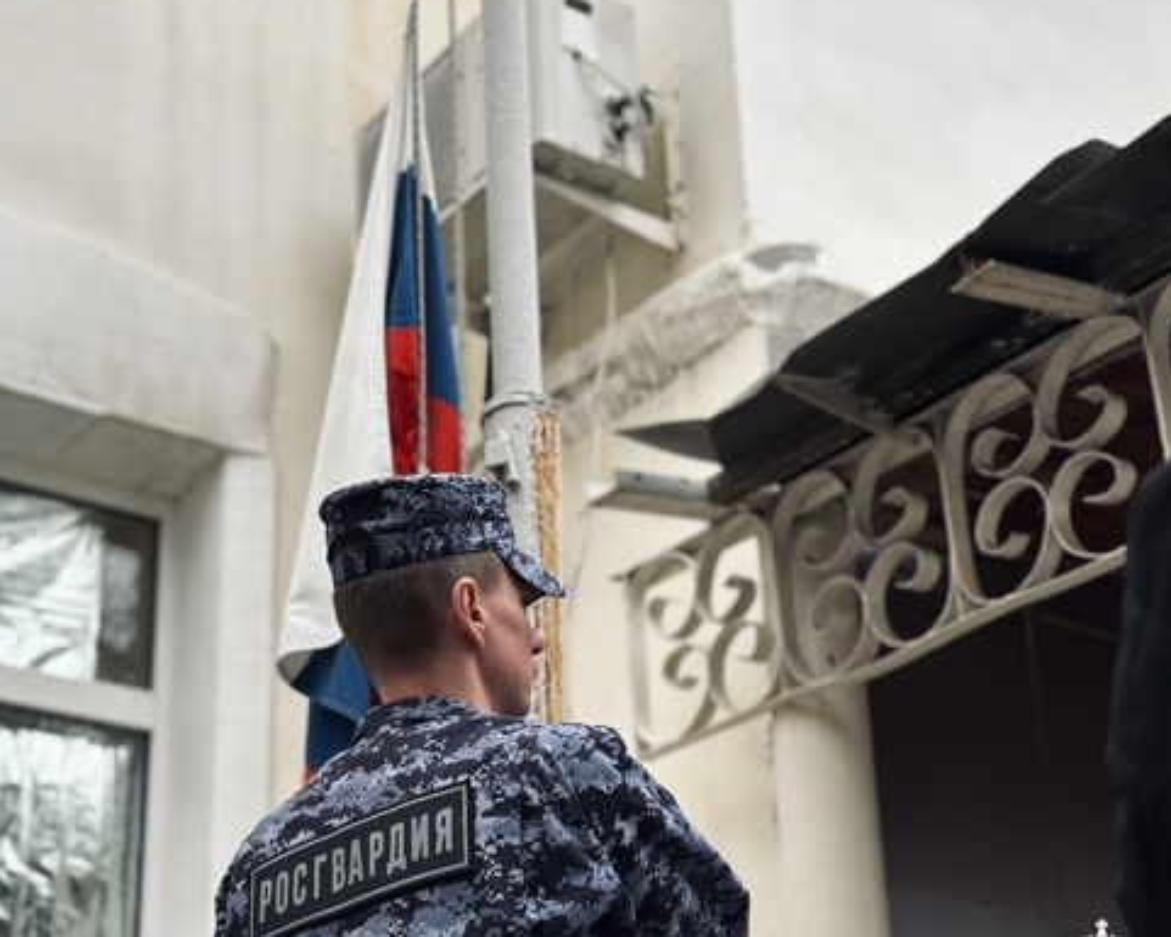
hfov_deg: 29.0
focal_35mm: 65
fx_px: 2253
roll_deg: +0.1
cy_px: 574
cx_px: 439
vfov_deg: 23.5
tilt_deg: +24.0
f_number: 1.78
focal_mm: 6.86
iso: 80
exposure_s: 1/278
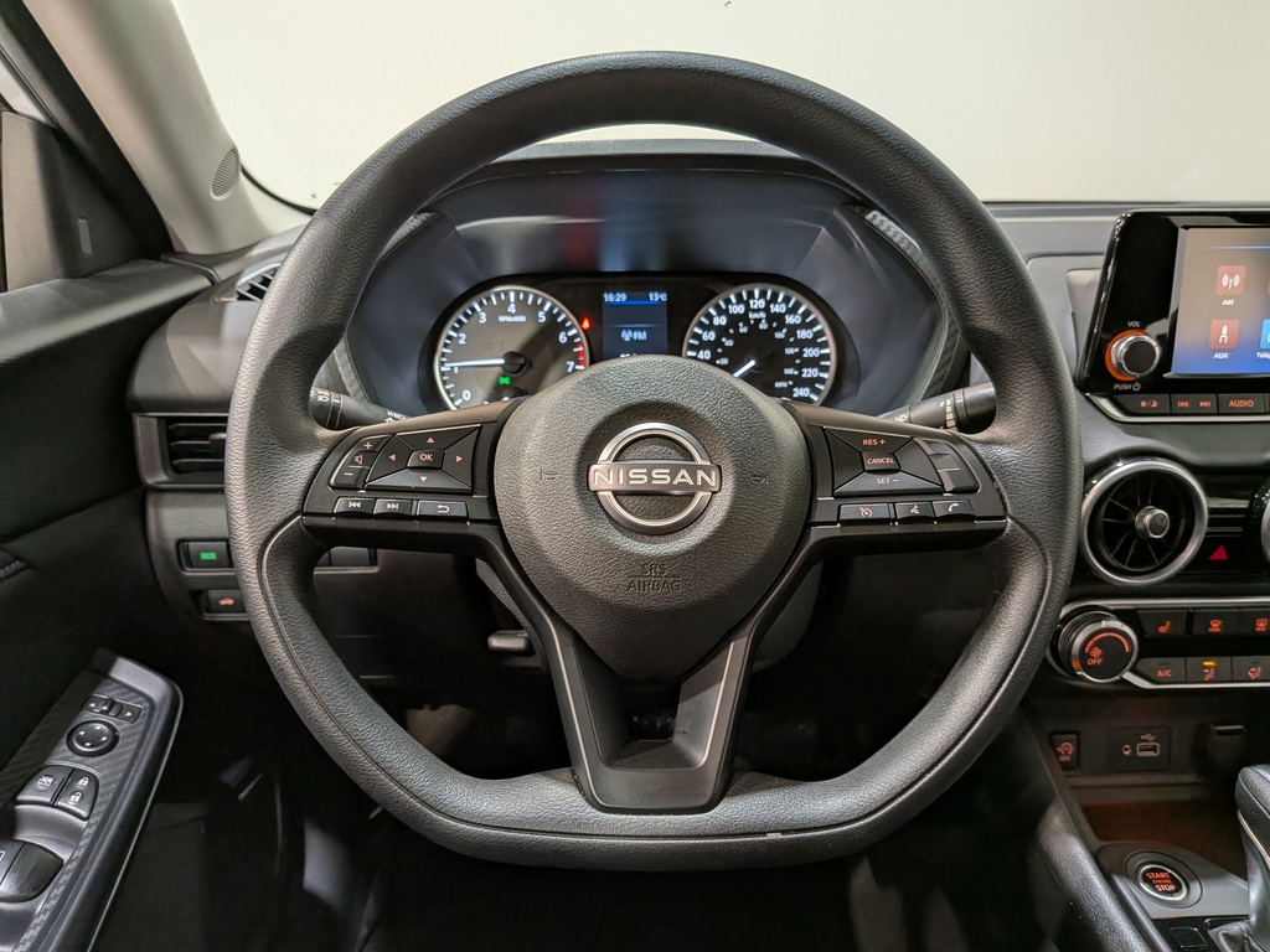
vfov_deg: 56.8
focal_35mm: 24
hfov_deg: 71.6
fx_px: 881
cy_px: 476
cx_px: 635
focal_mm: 4.53
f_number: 1.7
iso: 210
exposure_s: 1/120
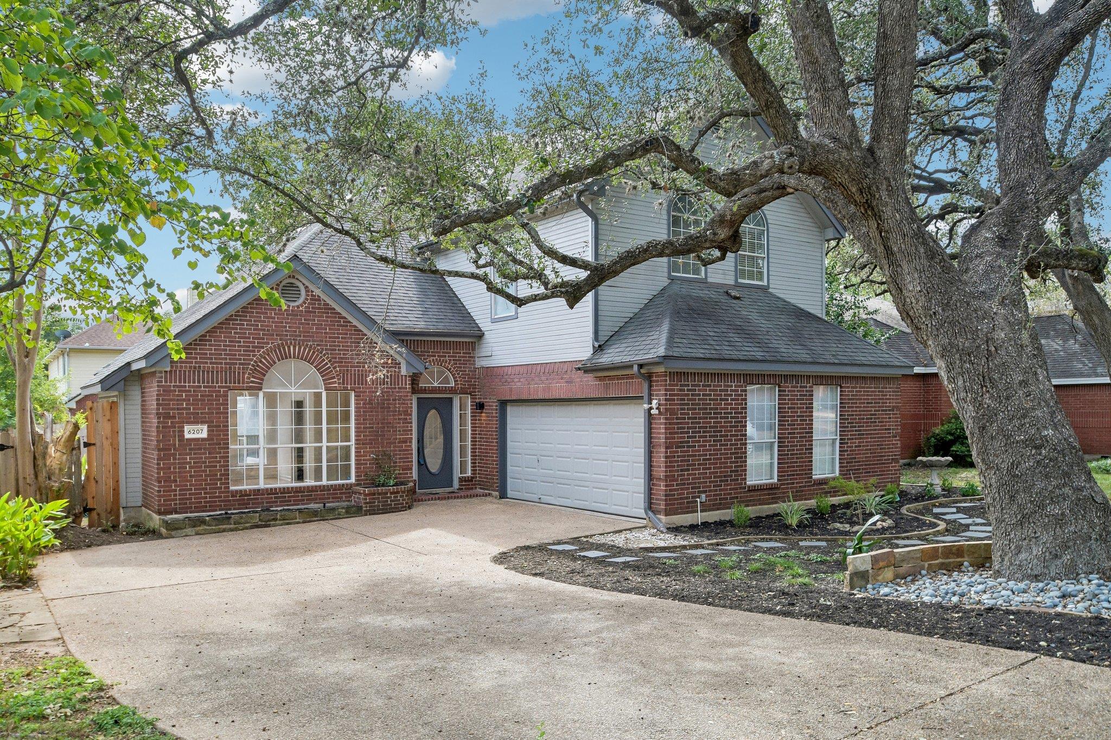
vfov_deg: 51.3
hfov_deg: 71.5
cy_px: 370
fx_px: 771
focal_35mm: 25
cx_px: 556
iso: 400
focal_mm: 17
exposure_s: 1/200
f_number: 8
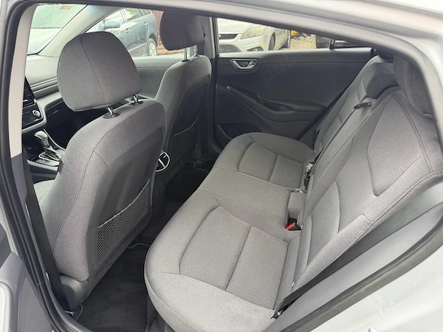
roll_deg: +3.0
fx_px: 307
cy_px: 166
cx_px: 222
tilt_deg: -29.1
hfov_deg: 71.6
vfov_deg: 56.8
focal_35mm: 24
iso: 125
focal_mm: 6.76
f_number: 1.78
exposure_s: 1/185
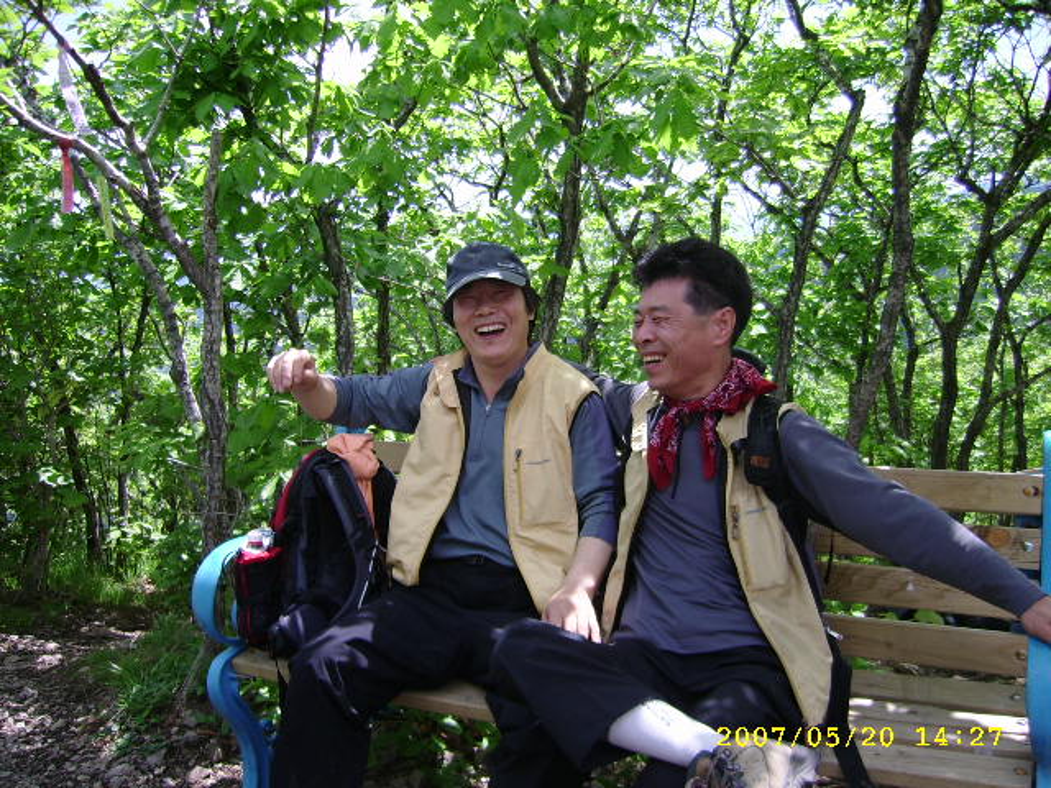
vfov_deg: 40.7
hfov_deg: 52.6
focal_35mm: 35
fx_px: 1063
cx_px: 526
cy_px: 394
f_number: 2.8
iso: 50
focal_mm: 5.95
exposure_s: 1/385
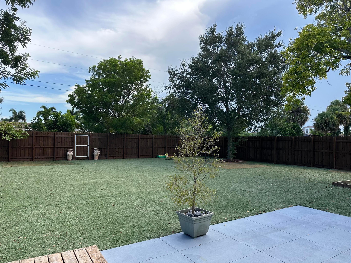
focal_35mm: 24
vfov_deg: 56.8
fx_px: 243
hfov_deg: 71.6
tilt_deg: +1.3
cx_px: 176
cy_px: 132
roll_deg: -0.6
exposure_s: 1/1144
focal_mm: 6.86
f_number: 1.78
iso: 80
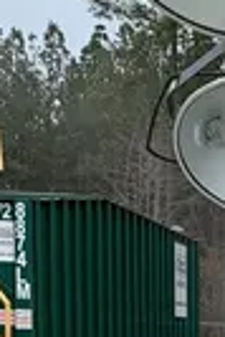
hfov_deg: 8.6
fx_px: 1393
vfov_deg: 12.5
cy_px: 612
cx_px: 508
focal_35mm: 149
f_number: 1.8
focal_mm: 4.25
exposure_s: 1/1368
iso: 25
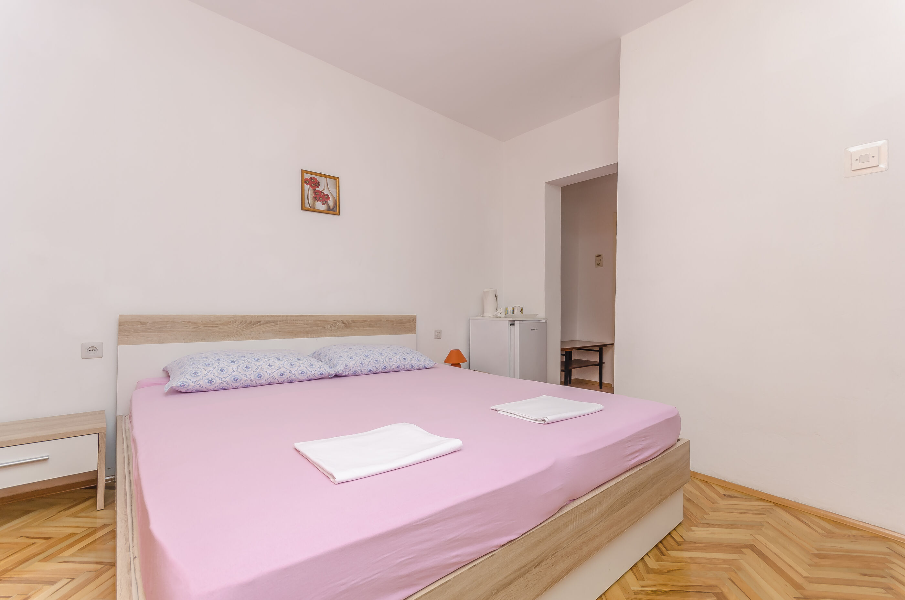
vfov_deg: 77.1
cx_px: 452
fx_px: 376
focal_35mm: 15
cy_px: 300
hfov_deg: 100.5
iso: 100
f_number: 8
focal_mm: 10
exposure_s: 1/125
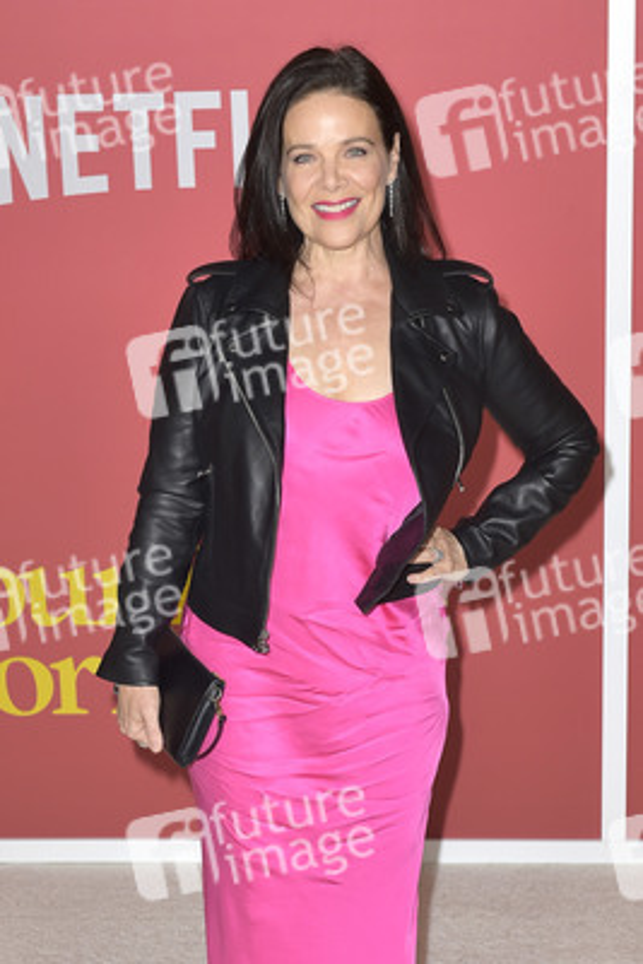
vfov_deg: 36.2
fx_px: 1472
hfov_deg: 24.6
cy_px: 482
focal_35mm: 55
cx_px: 322
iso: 400
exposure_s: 1/250
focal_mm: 55
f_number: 6.3
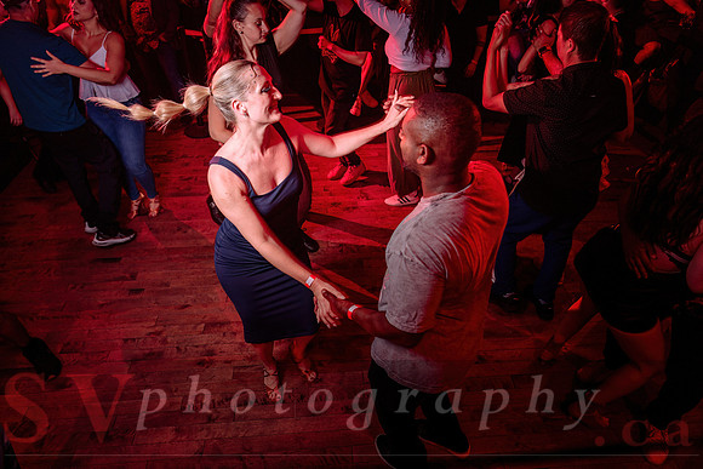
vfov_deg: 53.2
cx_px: 352
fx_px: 469
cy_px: 234
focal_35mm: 24
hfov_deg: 73.7
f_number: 3.2
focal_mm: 24
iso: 800
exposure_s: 1/40
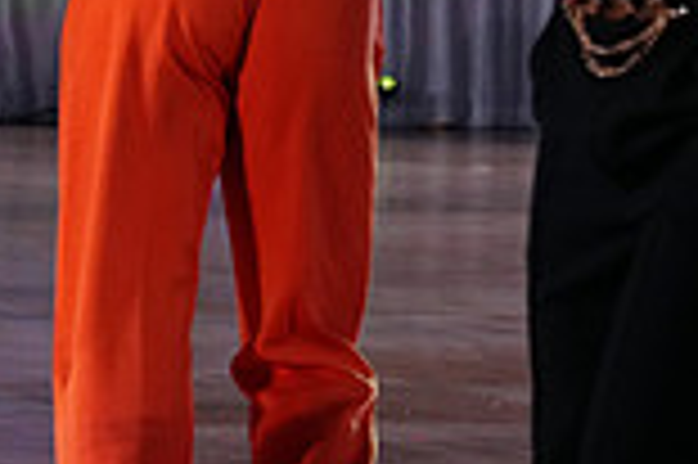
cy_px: -309
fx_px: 7631
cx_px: 203
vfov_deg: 3.5
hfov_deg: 5.2
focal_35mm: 394
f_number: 5.6
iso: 4000
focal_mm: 105
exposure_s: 1/500
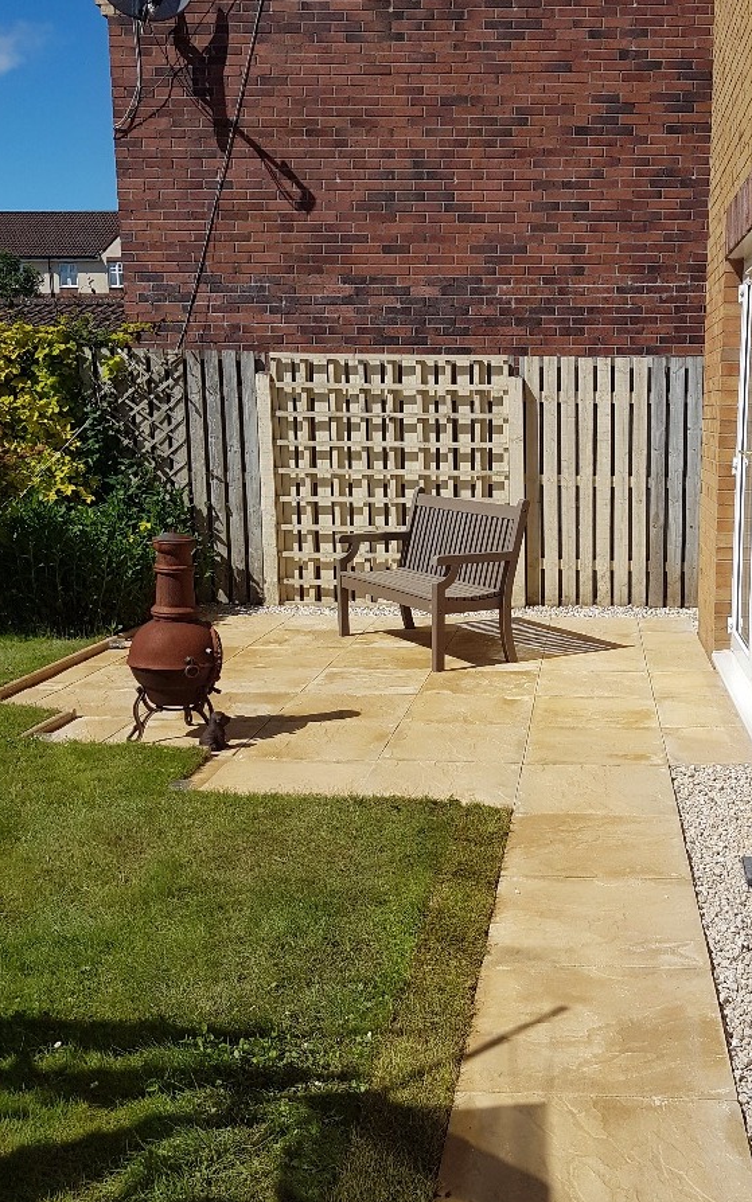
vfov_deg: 52.7
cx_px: 522
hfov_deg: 34.0
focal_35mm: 37
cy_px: 624
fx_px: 1213
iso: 40
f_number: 1.7
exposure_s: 1/3776
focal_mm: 4.2
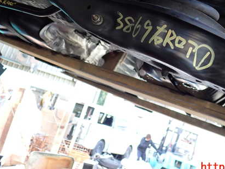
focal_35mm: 44
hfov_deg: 42.0
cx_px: 160
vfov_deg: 32.5
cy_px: 51
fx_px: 286
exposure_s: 1/80
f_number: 2.3
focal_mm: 5.4
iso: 200
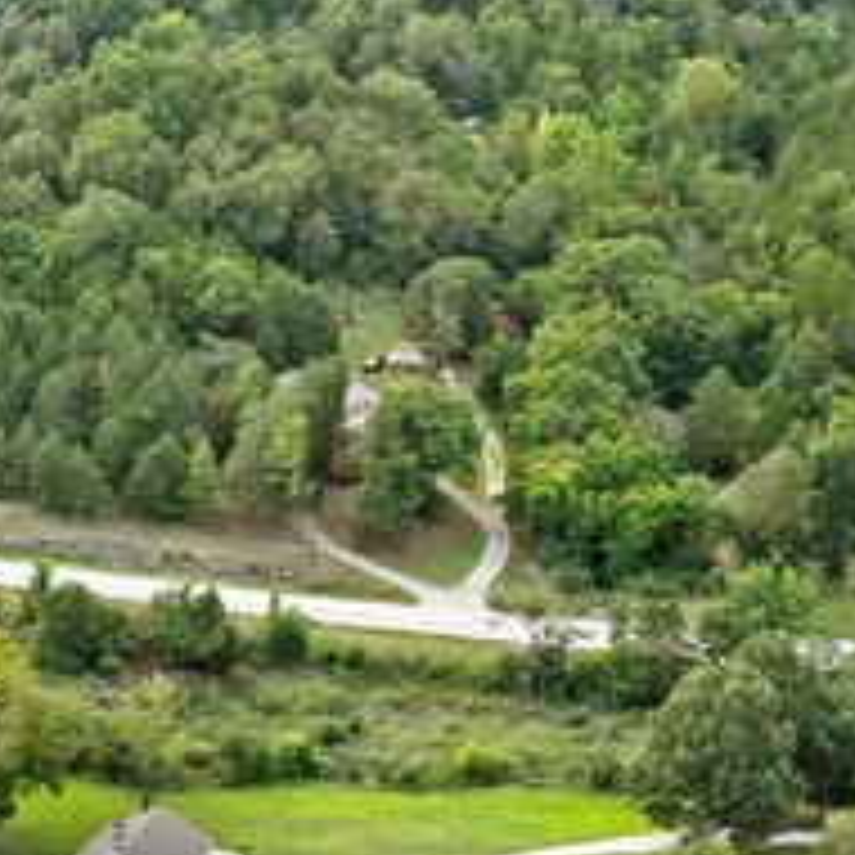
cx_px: -32
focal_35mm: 114
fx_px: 3186
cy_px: 742
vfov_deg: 15.1
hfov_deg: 15.0
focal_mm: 12.29
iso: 340
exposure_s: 1/120
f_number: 2.8
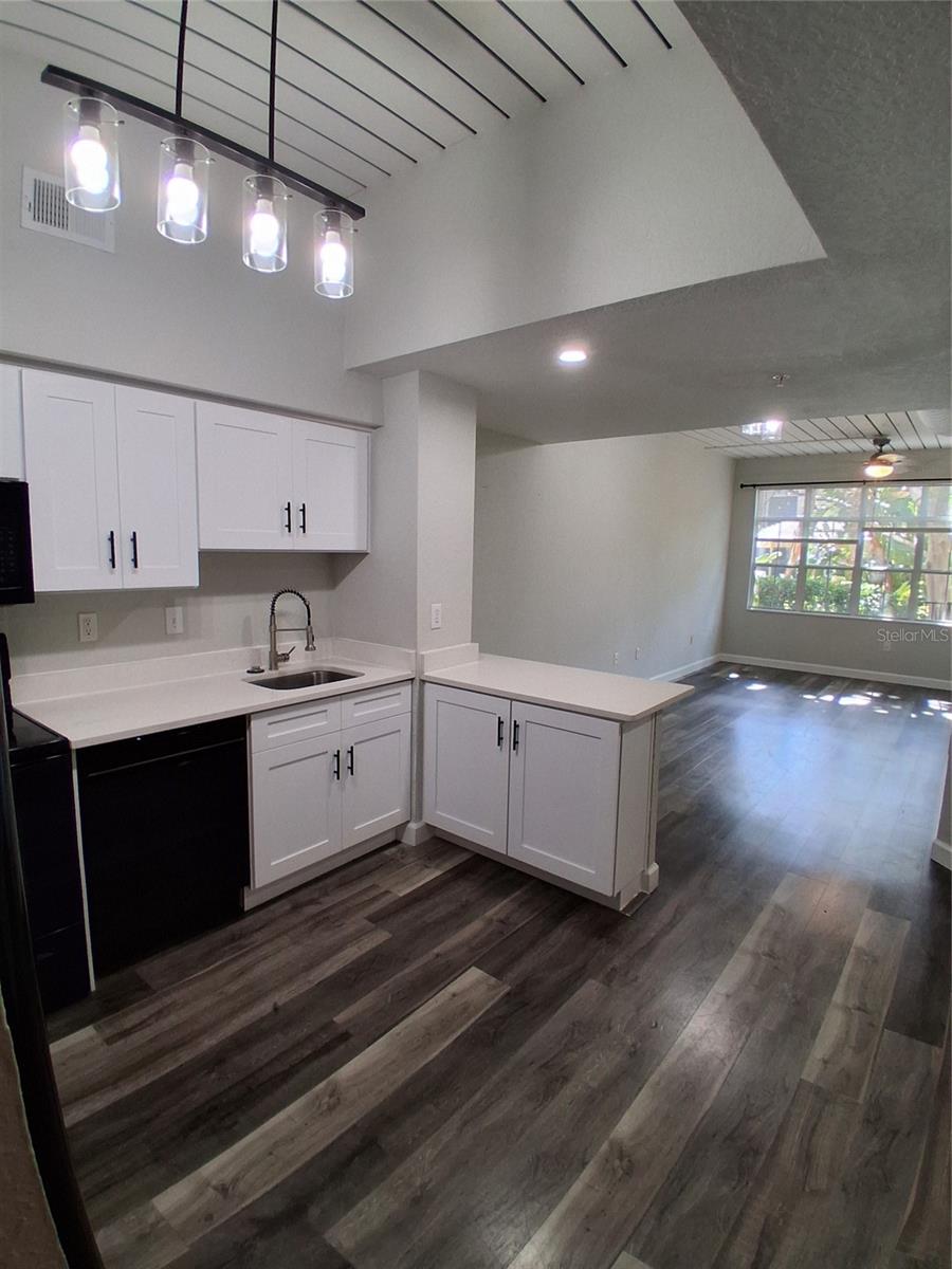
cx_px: 476
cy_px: 634
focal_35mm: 17
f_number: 2.2
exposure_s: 1/60
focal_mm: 1.4
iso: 100
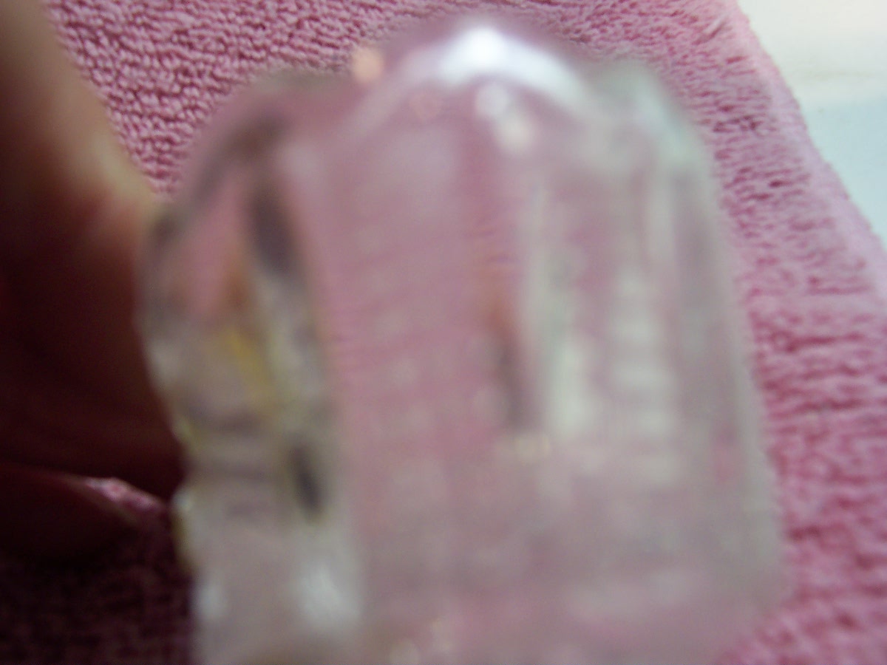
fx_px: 948
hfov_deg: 50.1
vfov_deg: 38.7
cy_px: 332
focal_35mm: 37
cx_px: 444
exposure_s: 1/30
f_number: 2.8
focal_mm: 5.6
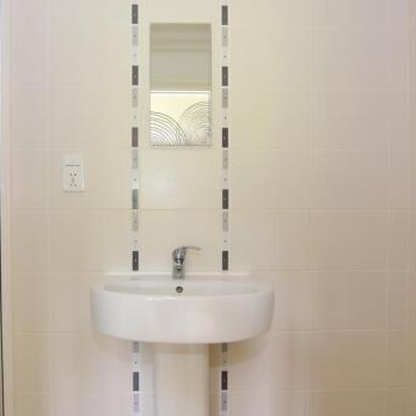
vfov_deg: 65.0
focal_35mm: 24
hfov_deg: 64.4
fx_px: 326
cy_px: 219
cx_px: 166
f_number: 5.6
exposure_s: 1/20
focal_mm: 10
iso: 400
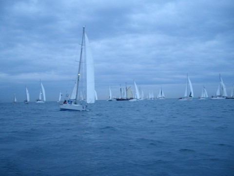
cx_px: 117
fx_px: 257
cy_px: 88
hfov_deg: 49.0
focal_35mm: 38
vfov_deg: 37.7
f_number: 2.7
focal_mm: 6.2
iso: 200
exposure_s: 1/60
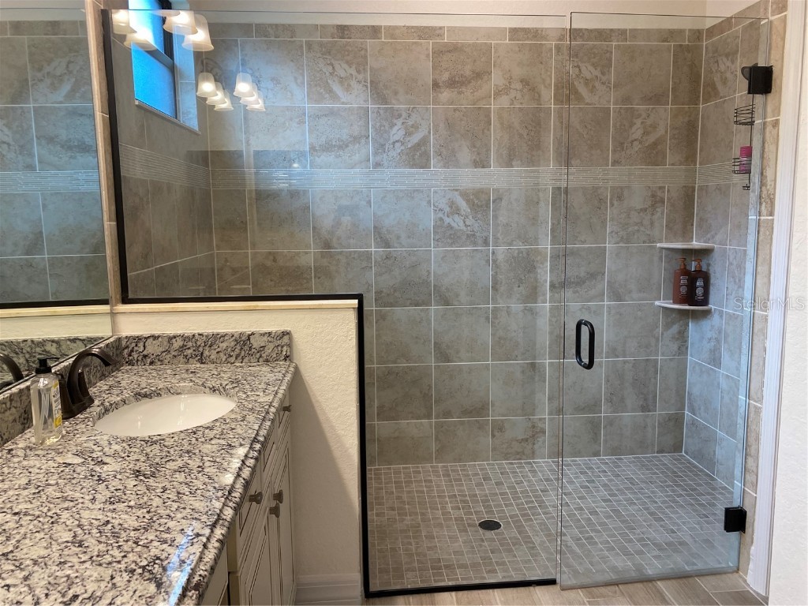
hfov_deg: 67.3
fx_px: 607
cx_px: 404
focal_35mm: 26
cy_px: 303
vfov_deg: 53.1
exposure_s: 1/120
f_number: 1.8
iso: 125
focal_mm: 4.25
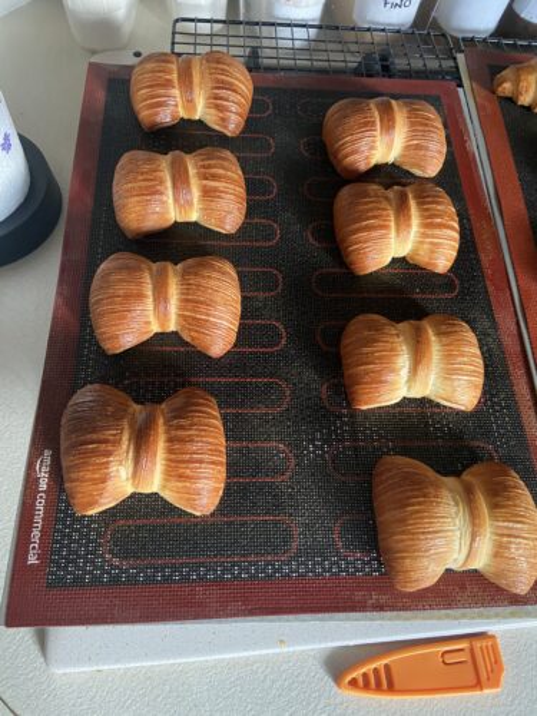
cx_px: 268
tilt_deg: -63.2
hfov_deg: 53.1
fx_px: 538
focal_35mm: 26
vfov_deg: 67.3
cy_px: 358
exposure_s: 1/50
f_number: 1.8
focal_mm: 4.25
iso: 500
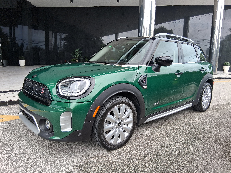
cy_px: 86
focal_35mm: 26
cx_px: 116
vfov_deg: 53.1
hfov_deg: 67.3
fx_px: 174
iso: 25
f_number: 1.8
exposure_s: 1/125
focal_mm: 3.98
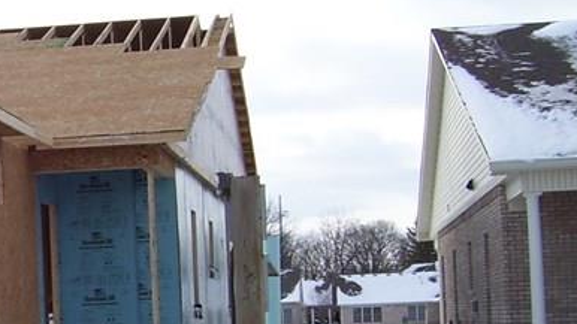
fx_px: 1591
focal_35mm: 104
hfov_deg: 19.4
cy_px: 228
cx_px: -103
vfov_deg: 11.6
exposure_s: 1/350
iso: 80
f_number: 4.8
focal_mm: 6
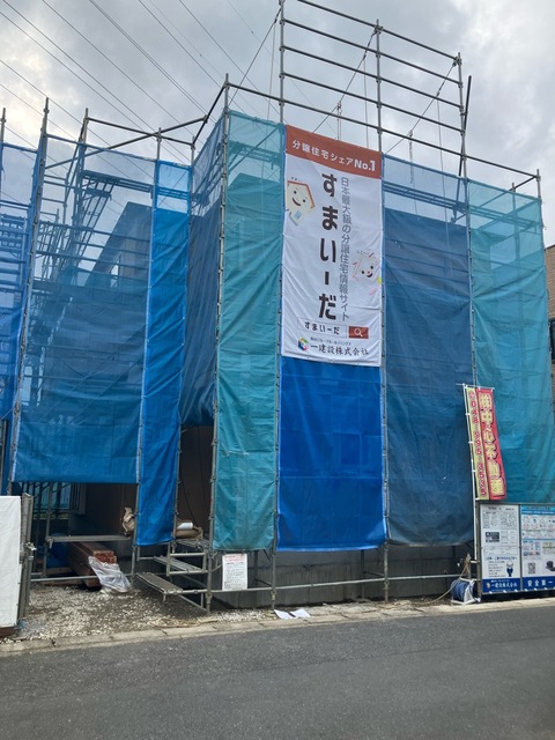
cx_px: 278
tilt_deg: +11.0
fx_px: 599
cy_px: 370
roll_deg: -2.5
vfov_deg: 63.4
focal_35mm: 28
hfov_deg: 49.7
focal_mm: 3.99
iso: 32
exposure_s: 1/490
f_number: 1.8
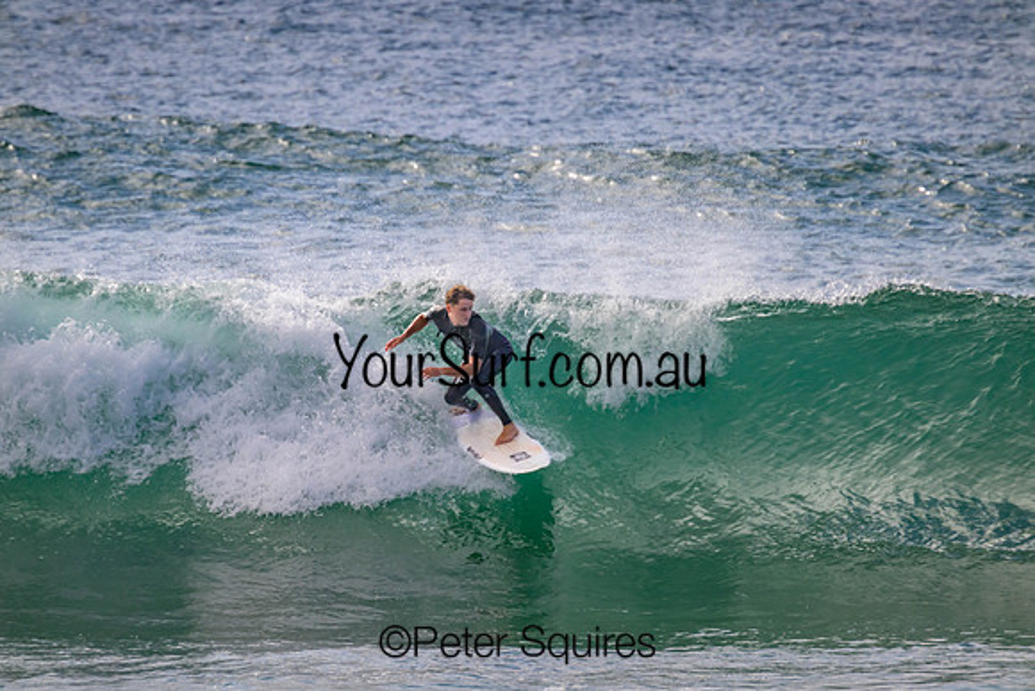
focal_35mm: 800
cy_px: 346
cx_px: 518
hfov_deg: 2.6
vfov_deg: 1.7
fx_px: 23004
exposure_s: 1/2000
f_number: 11
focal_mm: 800
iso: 1100
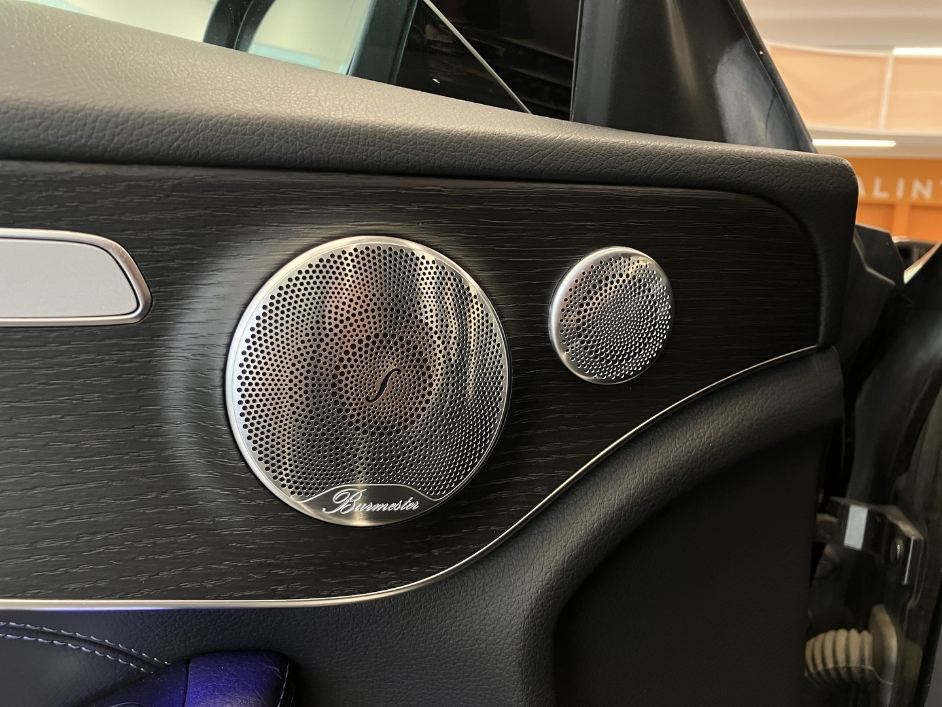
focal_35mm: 28
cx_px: 471
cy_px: 354
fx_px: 762
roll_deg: -4.8
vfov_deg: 49.7
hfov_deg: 63.4
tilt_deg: -5.4
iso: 125
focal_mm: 3.99
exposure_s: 1/50
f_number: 1.8
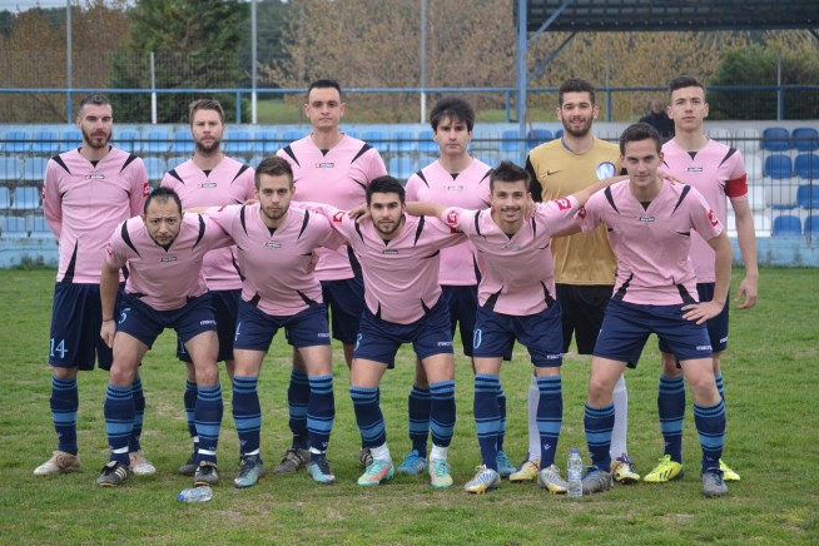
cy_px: 274
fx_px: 2480
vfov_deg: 12.6
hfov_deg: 18.8
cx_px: 411
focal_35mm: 109
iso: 500
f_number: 4.2
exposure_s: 1/500
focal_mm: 72
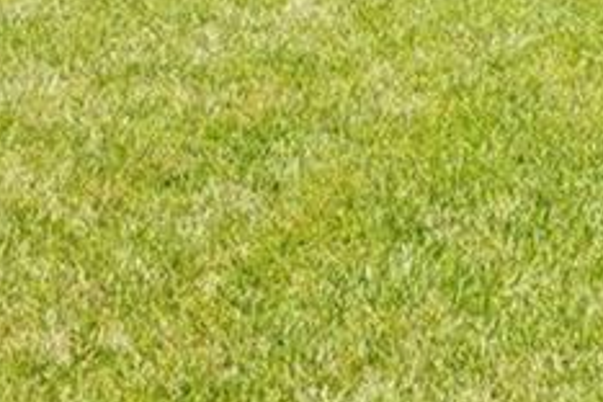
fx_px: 1943
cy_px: -448
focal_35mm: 116
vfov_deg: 10.6
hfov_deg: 17.5
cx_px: 124
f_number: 8
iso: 400
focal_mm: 17
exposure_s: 1/1000
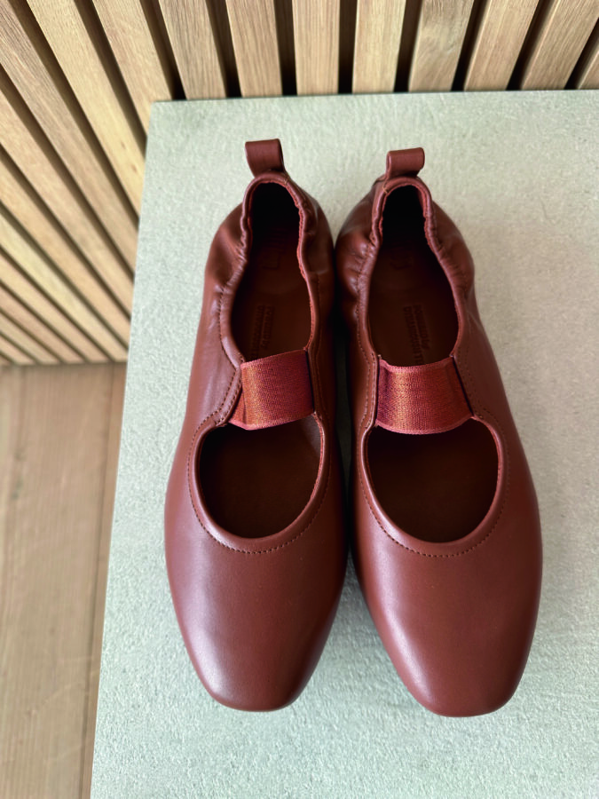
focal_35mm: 24
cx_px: 300
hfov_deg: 56.8
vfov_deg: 71.6
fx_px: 554
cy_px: 400
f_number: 1.78
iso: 125
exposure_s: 1/121
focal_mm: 6.86
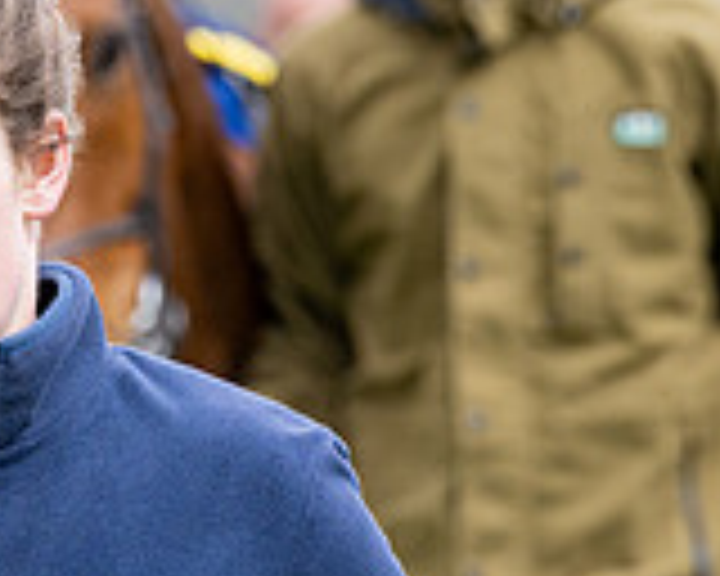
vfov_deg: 1.7
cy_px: 441
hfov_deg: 2.1
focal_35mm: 905
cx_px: -488
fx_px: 19285
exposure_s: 1/640
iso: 400
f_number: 5
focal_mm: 200
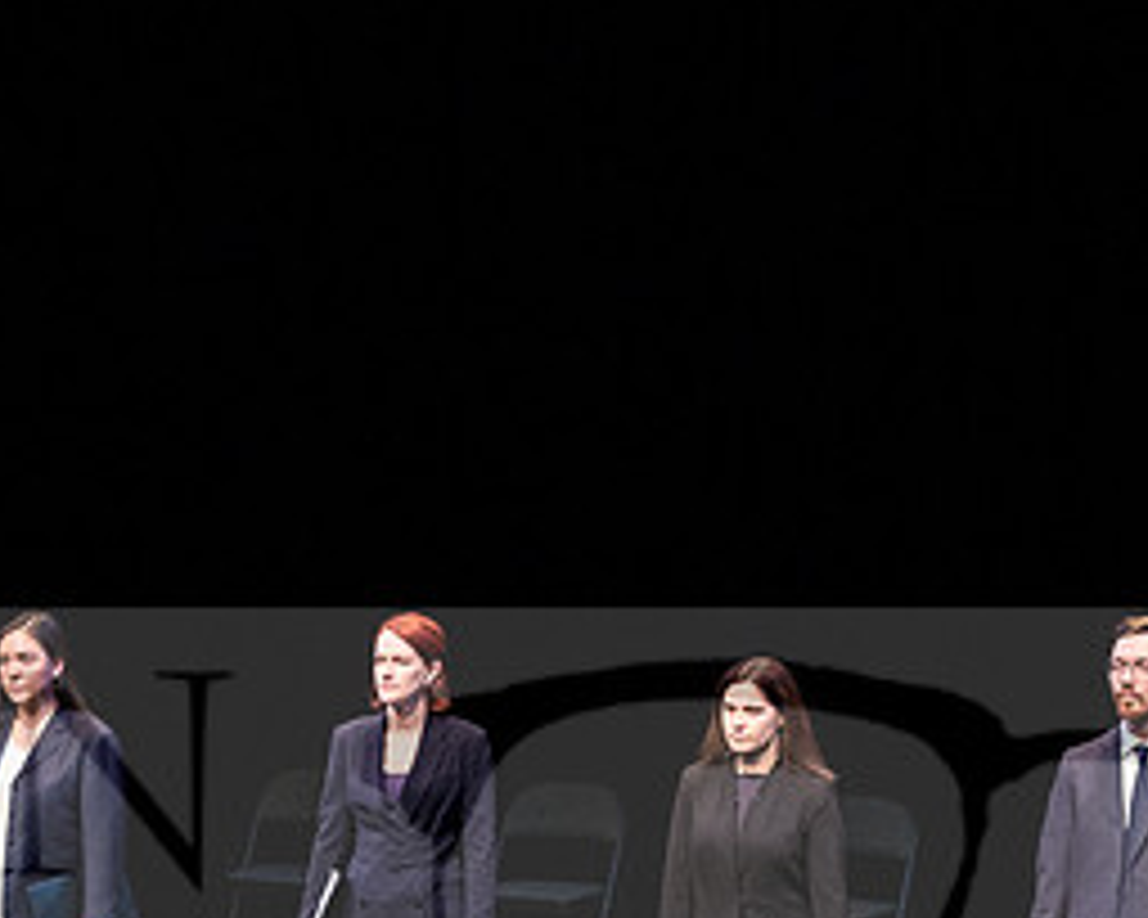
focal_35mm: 126
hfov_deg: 15.3
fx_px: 4281
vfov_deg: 12.2
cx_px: 590
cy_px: 808
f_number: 5
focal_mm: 39
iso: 3200
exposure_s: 1/200
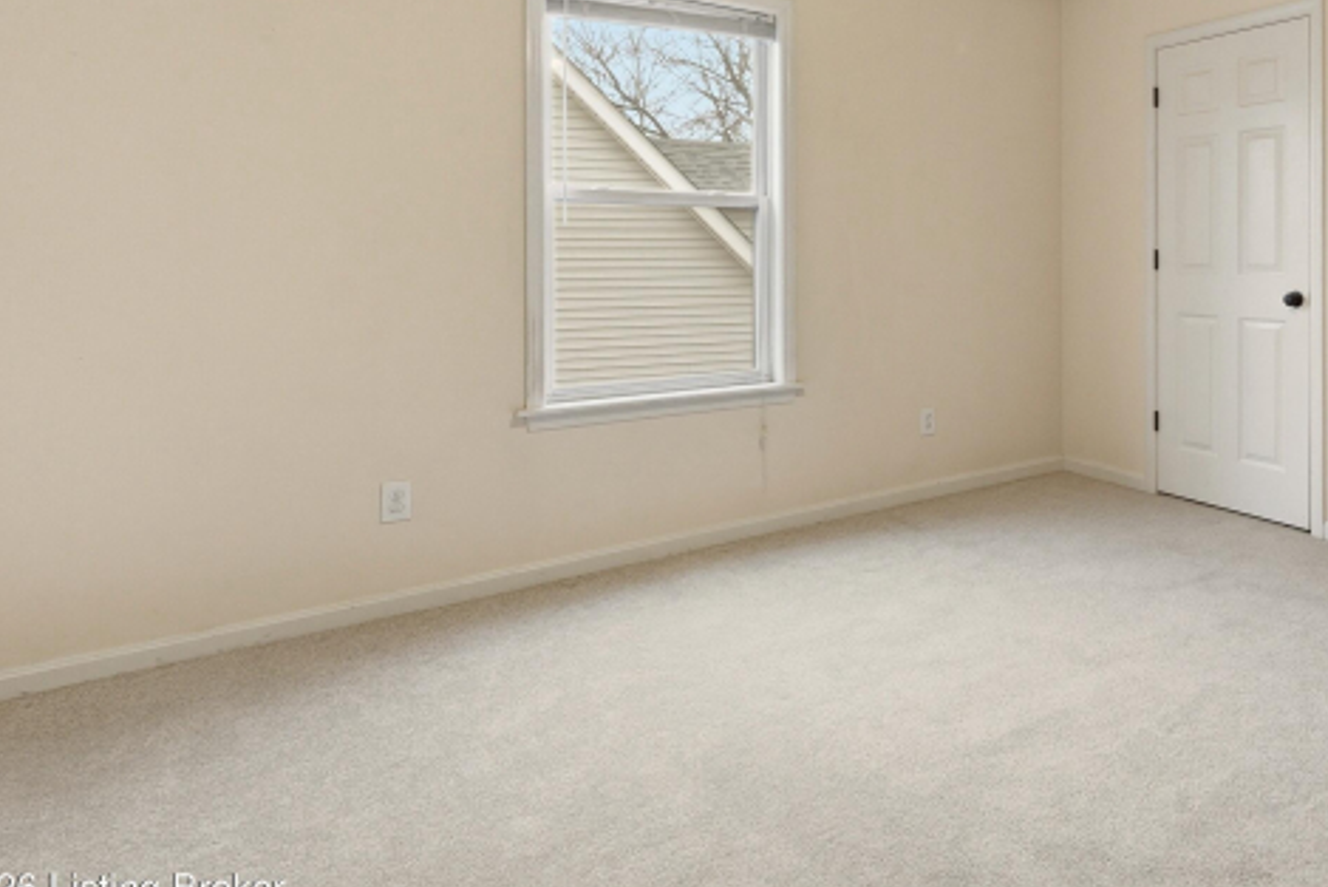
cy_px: 244
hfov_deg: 69.3
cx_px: 981
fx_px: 886
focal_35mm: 24
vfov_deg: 51.3
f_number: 9
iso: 400
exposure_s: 1/200
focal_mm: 10
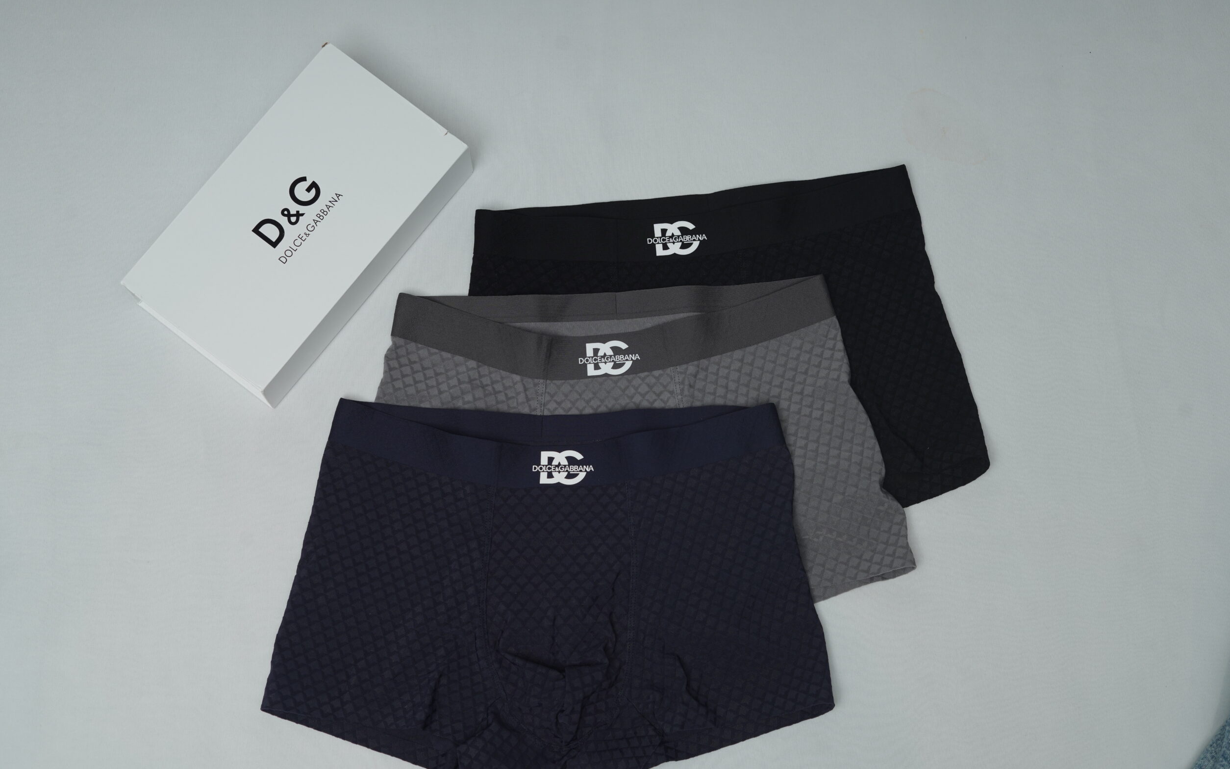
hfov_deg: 38.9
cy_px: 407
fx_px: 1743
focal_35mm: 52
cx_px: 612
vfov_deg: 24.9
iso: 320
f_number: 6.3
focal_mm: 50
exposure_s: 1/200
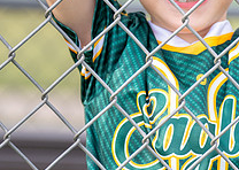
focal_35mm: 357
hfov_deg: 5.6
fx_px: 2420
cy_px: -19
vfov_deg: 4.0
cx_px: 187
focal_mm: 113
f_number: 2.8
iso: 250
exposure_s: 1/1600
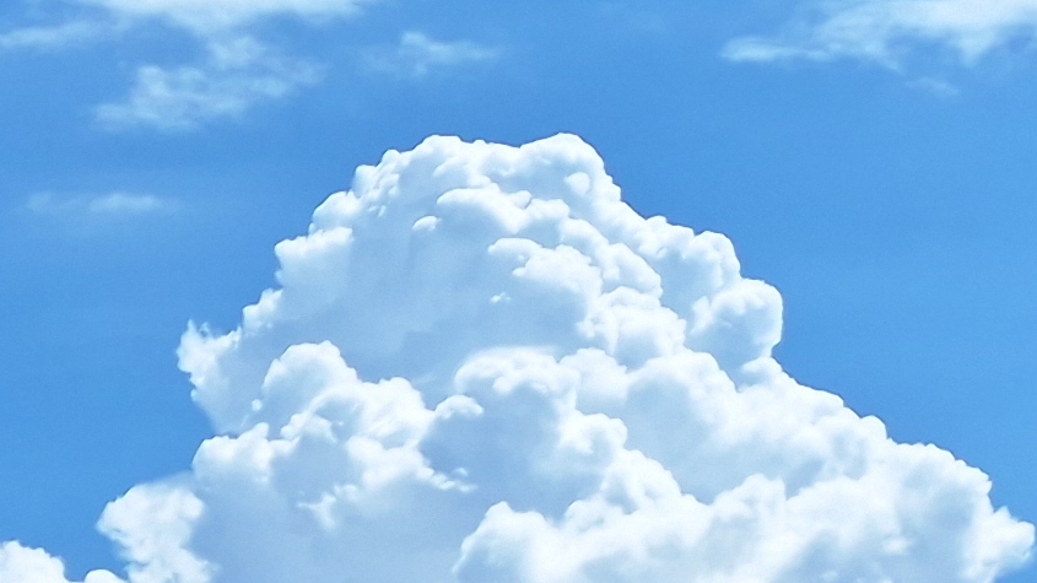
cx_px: -648
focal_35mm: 121
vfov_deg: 9.2
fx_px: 3327
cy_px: 1318
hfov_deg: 15.8
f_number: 1.8
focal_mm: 5.54
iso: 40
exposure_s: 1/6803
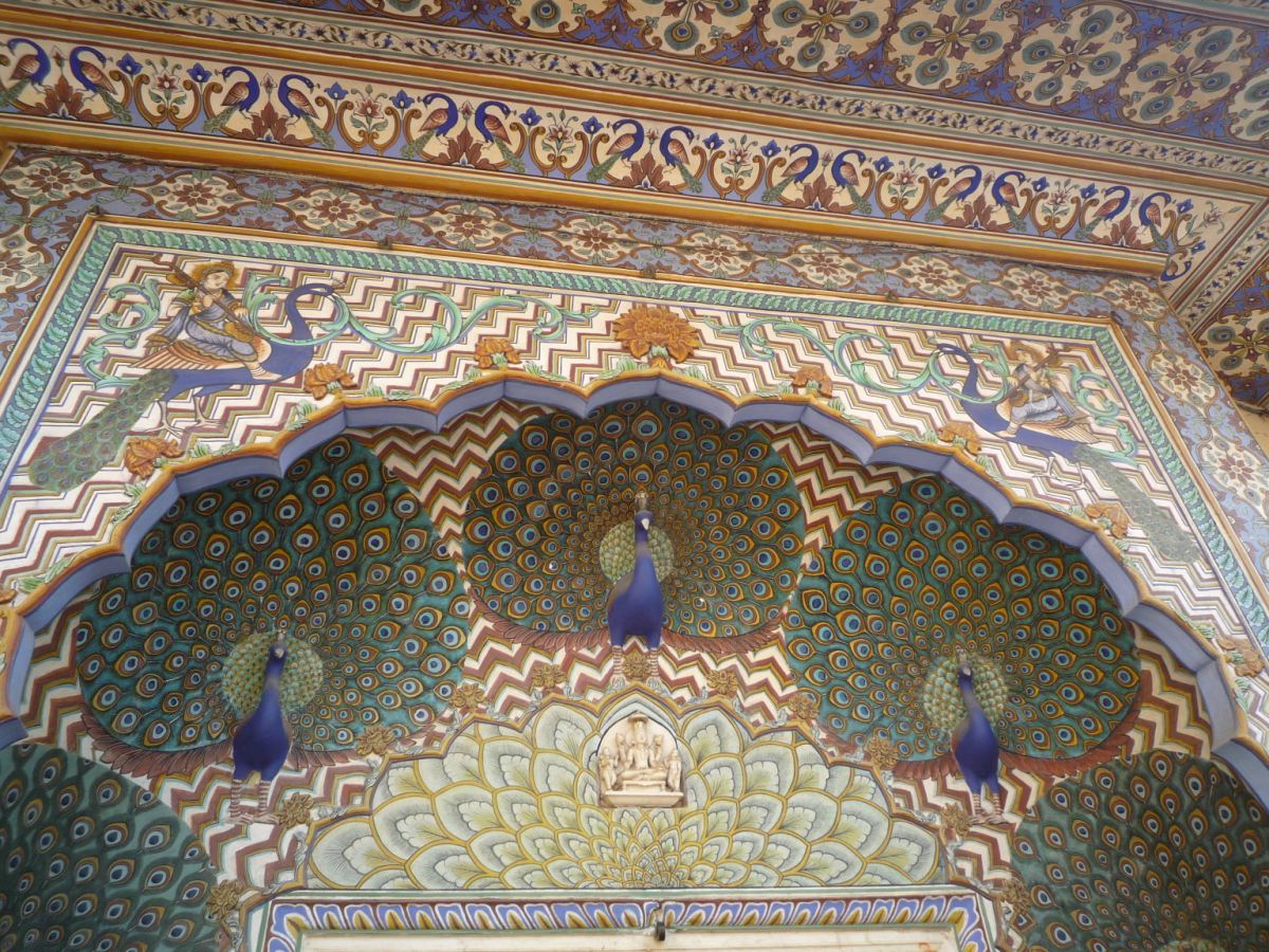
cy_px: 476
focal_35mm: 25
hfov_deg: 69.4
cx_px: 634
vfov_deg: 54.9
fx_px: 916
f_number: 2.8
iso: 100
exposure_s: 1/200
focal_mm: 4.4
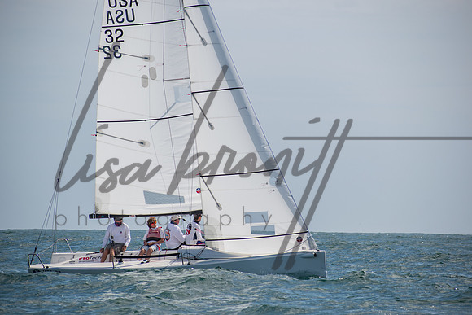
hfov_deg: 8.2
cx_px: 236
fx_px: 3294
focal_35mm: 251
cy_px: 158
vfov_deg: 5.5
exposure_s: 1/1250
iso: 200
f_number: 6.3
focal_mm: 160
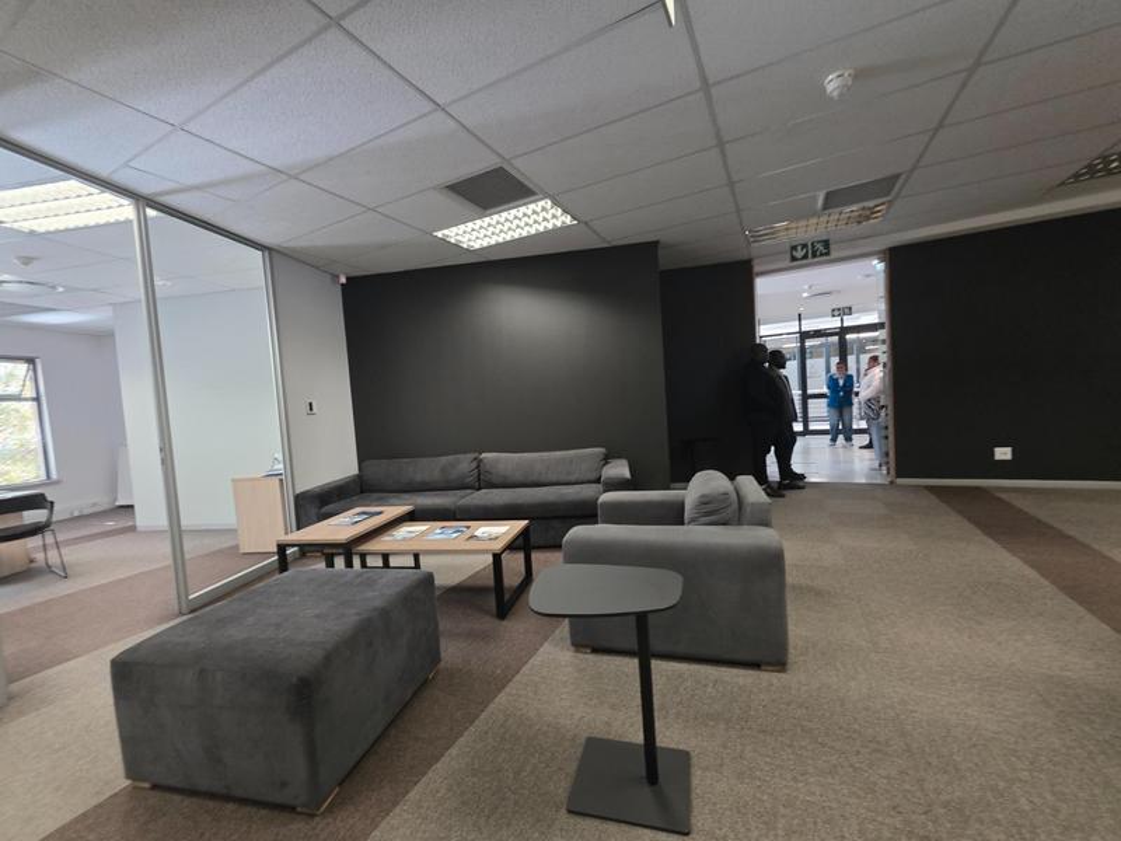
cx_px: 560
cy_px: 420
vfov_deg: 89.9
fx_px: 421
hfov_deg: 106.2
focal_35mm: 13
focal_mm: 2.2
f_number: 1.9
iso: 320
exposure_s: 1/50
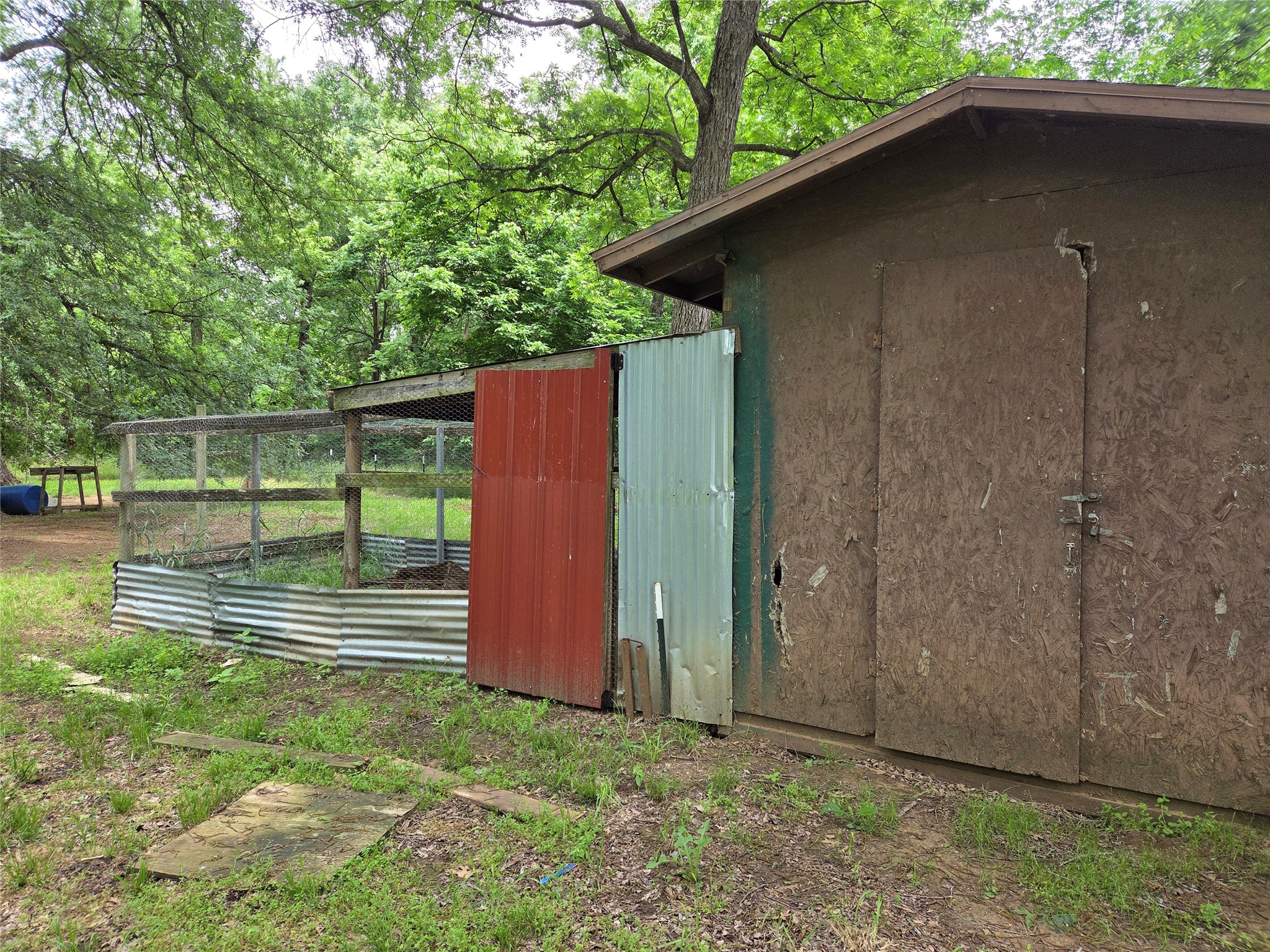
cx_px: 635
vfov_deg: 58.9
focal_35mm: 23
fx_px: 844
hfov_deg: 73.9
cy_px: 476
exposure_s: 1/180
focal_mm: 5.4
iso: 40
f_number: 1.8
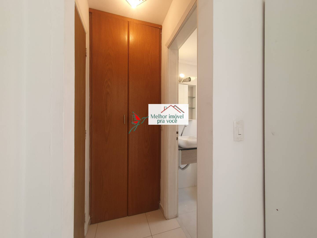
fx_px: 119
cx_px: 158
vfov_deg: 89.9
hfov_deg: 106.2
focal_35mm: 13
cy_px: 119
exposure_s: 1/60
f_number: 2.2
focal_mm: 1.8
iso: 50
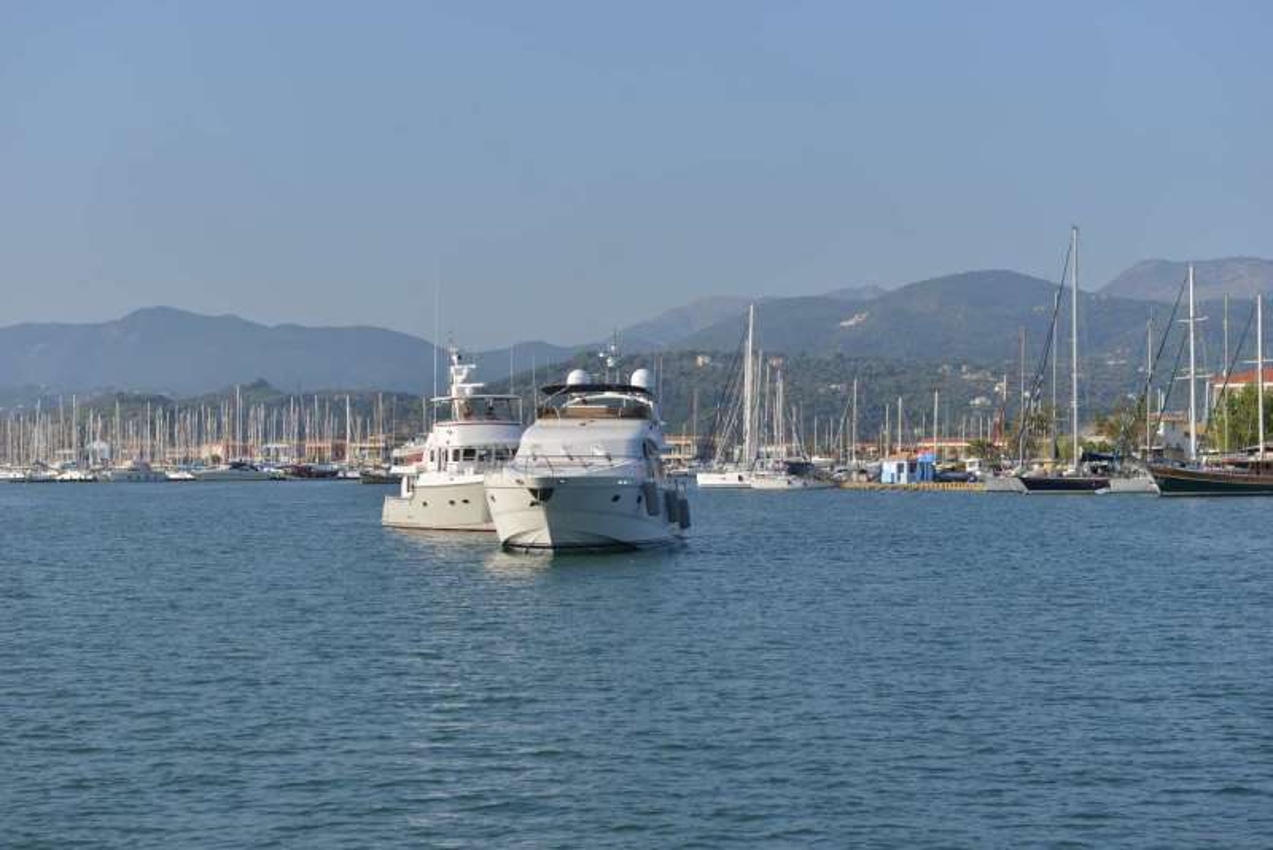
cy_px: 425
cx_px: 636
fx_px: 2476
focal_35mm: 70
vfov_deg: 19.5
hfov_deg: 28.8
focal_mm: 70
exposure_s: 1/200
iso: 125
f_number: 7.1
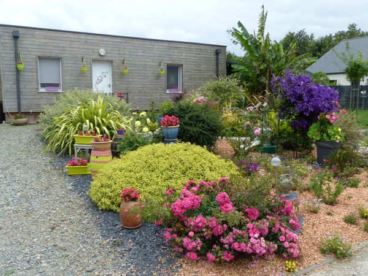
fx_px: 319
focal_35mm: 30
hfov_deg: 60.0
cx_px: 184
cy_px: 138
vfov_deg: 46.8
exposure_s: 1/320
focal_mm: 5.3
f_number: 4
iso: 100
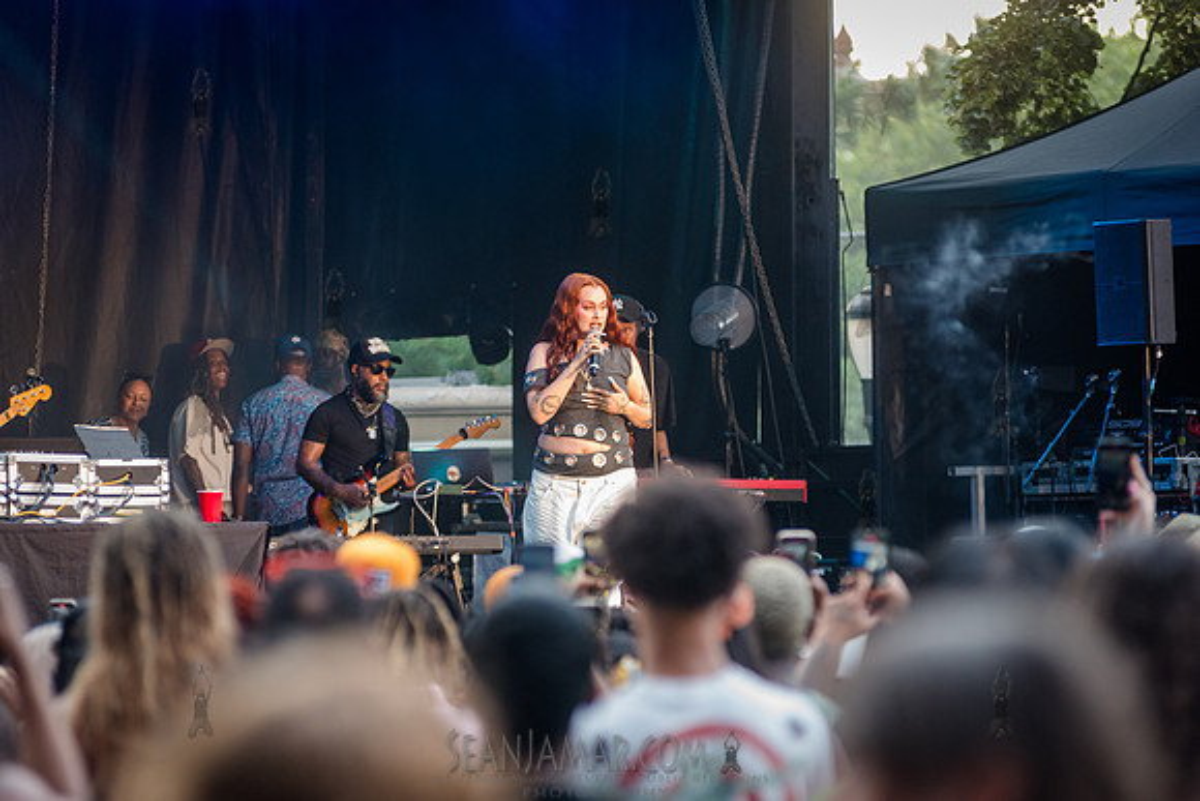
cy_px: 402
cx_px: 577
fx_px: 7128
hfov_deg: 9.6
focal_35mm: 214
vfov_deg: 6.4
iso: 2000
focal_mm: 200
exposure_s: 1/400
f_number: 4
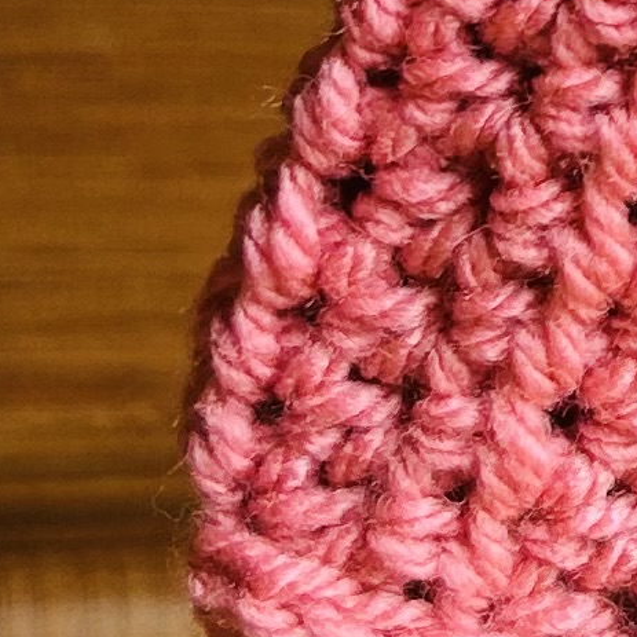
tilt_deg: -17.3
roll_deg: -1.5
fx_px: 4164
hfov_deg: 8.3
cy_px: -307
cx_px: 1278
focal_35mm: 200
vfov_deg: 8.6
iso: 40
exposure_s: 1/290
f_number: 1.5
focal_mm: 5.7
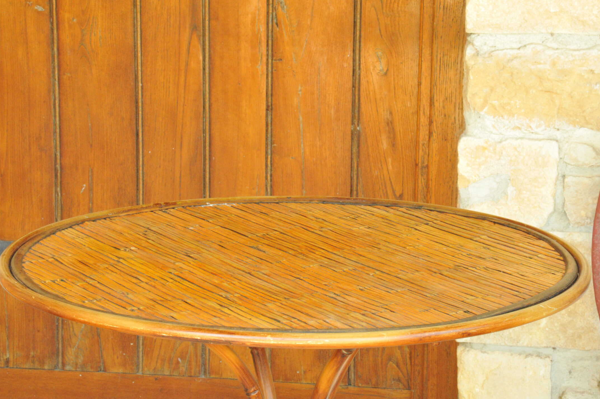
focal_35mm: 132
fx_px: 2198
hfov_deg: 15.5
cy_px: 220
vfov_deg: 10.4
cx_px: 287
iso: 6400
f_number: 22
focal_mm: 110
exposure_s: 1/30
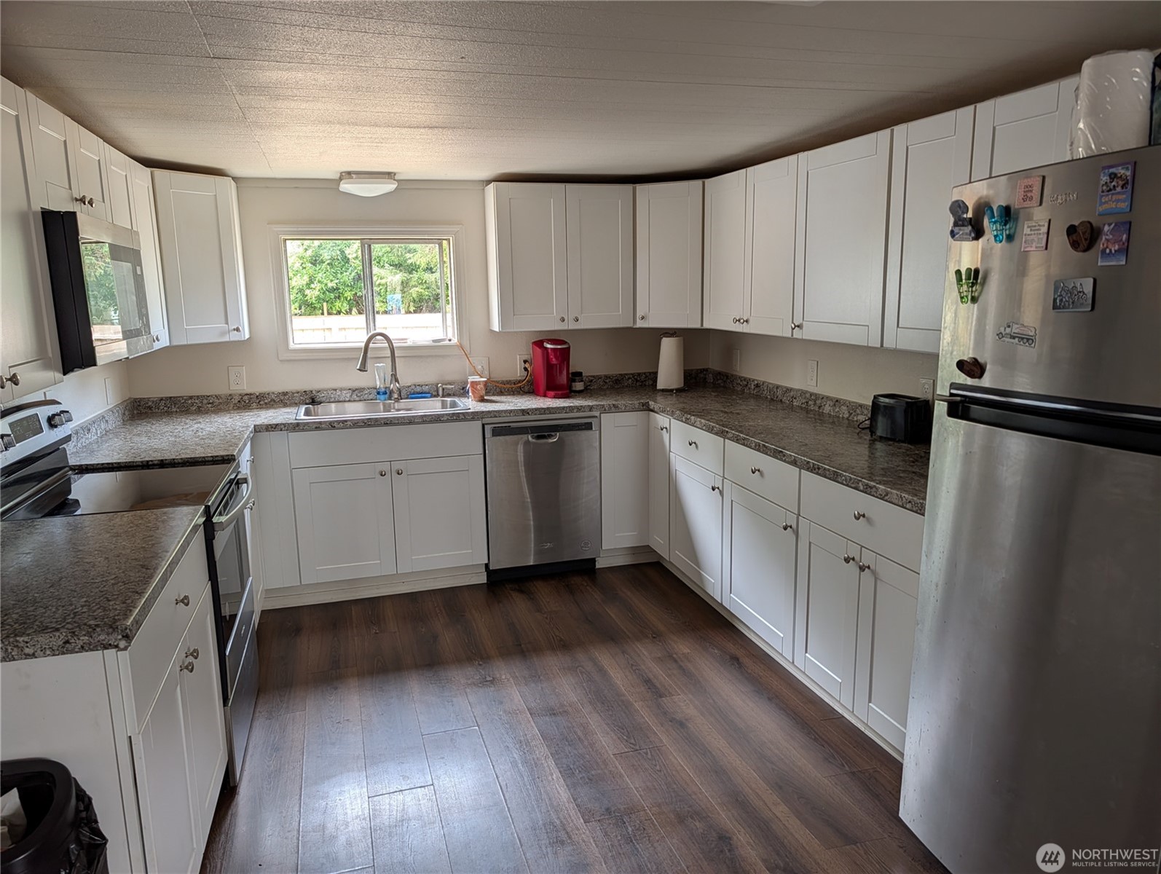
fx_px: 806
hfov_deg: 71.5
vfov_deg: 56.9
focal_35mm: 24
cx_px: 580
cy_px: 437
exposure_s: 1/70.9
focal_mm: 6.9
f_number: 1.68
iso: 64
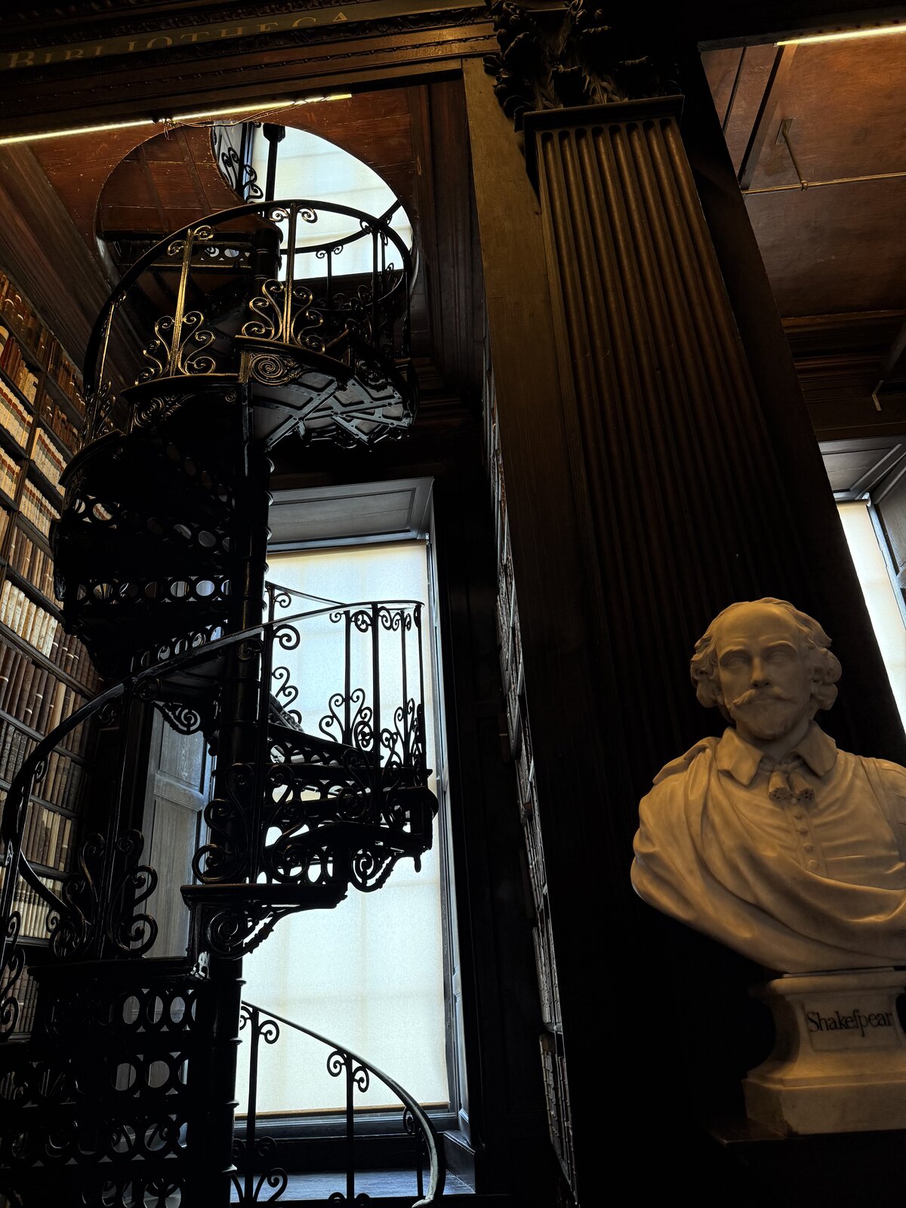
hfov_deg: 56.8
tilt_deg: +26.5
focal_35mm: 24
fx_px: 838
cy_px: 604
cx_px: 453
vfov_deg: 71.6
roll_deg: +2.9
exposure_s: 1/50
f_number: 1.78
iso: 125
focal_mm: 6.76
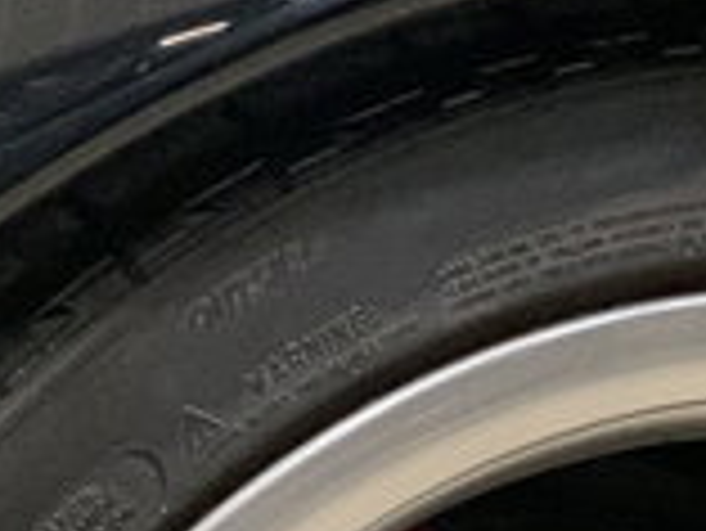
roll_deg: -3.5
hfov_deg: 7.7
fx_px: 5184
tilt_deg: -23.3
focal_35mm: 254
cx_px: 742
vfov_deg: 5.6
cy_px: 1269
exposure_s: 1/30
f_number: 2.4
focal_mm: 6
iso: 500
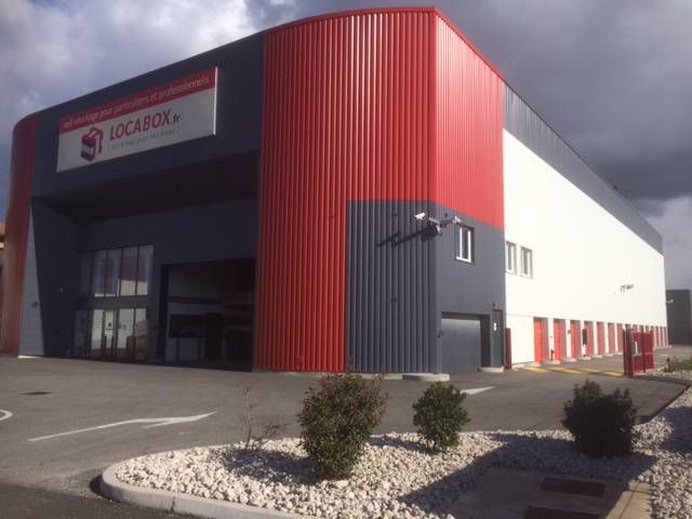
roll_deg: -0.3
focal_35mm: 29
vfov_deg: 48.2
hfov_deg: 61.7
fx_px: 580
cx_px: 346
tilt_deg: +6.0
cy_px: 260
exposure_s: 1/3425
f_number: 2.2
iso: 32
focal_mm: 4.15
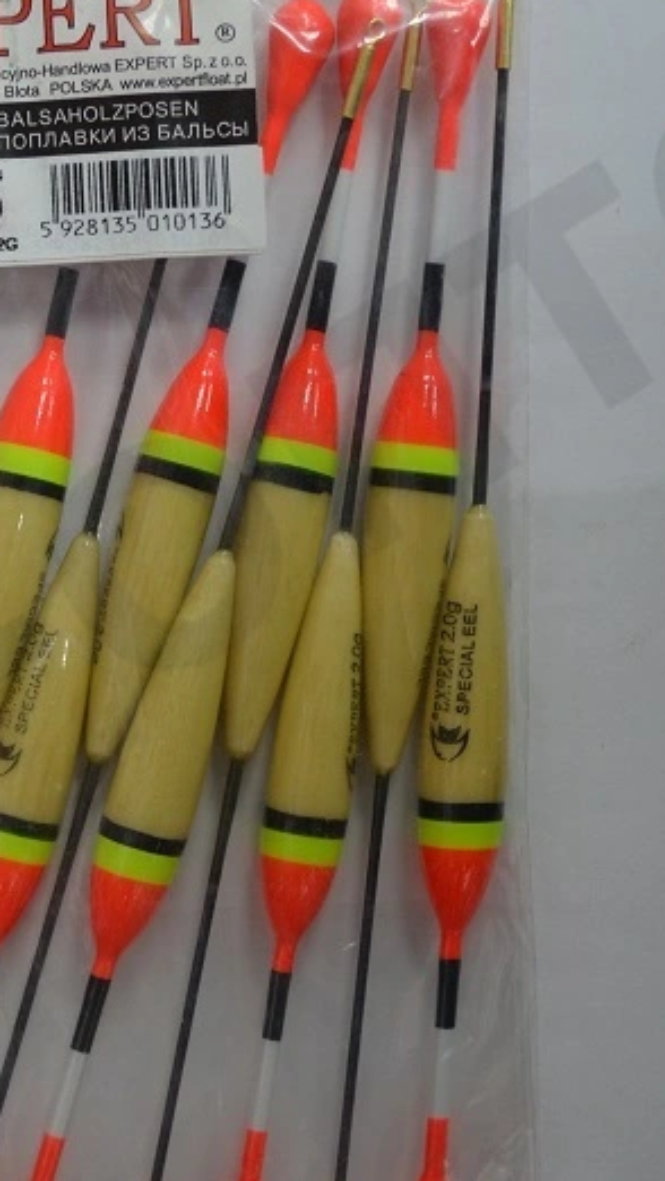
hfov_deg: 15.6
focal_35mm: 77
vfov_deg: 27.5
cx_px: 140
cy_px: 613
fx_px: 2411
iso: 800
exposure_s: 1/60
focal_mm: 34
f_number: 5
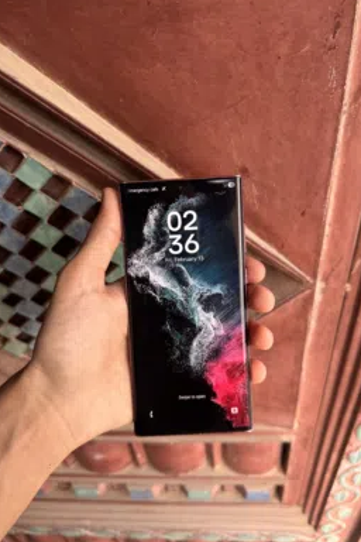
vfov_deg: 69.4
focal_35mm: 26
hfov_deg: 49.5
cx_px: 185
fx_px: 391
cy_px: 271
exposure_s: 1/121
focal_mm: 6.76
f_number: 1.78
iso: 80
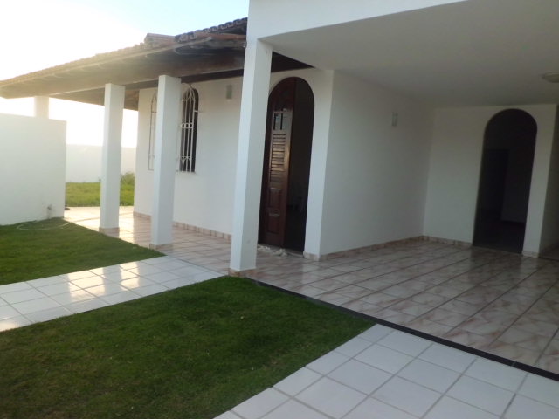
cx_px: 280
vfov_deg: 53.1
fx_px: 420
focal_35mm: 26
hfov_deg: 67.3
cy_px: 210
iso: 100
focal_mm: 4.7
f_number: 2.8
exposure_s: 1/320
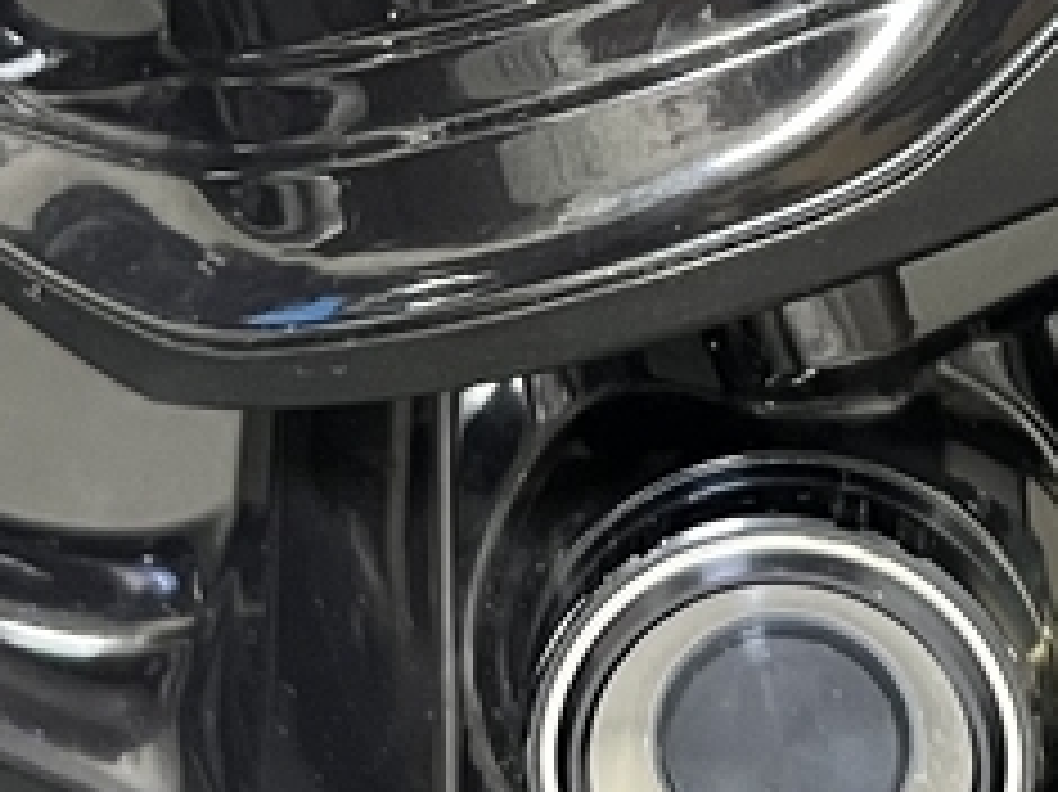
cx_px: 1035
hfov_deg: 14.6
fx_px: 4063
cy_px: -220
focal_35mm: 133
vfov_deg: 10.9
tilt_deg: -37.6
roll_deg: +1.4
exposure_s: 1/52
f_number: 1.6
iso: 500
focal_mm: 5.1
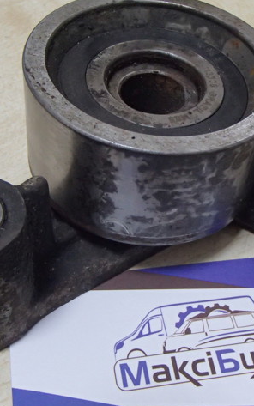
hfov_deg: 24.4
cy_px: 205
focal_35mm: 53
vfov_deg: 38.2
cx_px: 150
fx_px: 586
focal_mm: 6.64
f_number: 4.7
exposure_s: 1/50
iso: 800
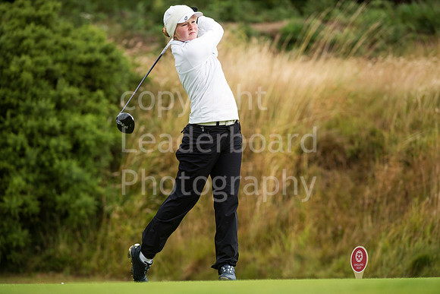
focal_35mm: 300
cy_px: 147
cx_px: 220
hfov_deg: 6.9
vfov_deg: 4.6
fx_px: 3667
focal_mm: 300
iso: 1250
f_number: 5
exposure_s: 1/2000
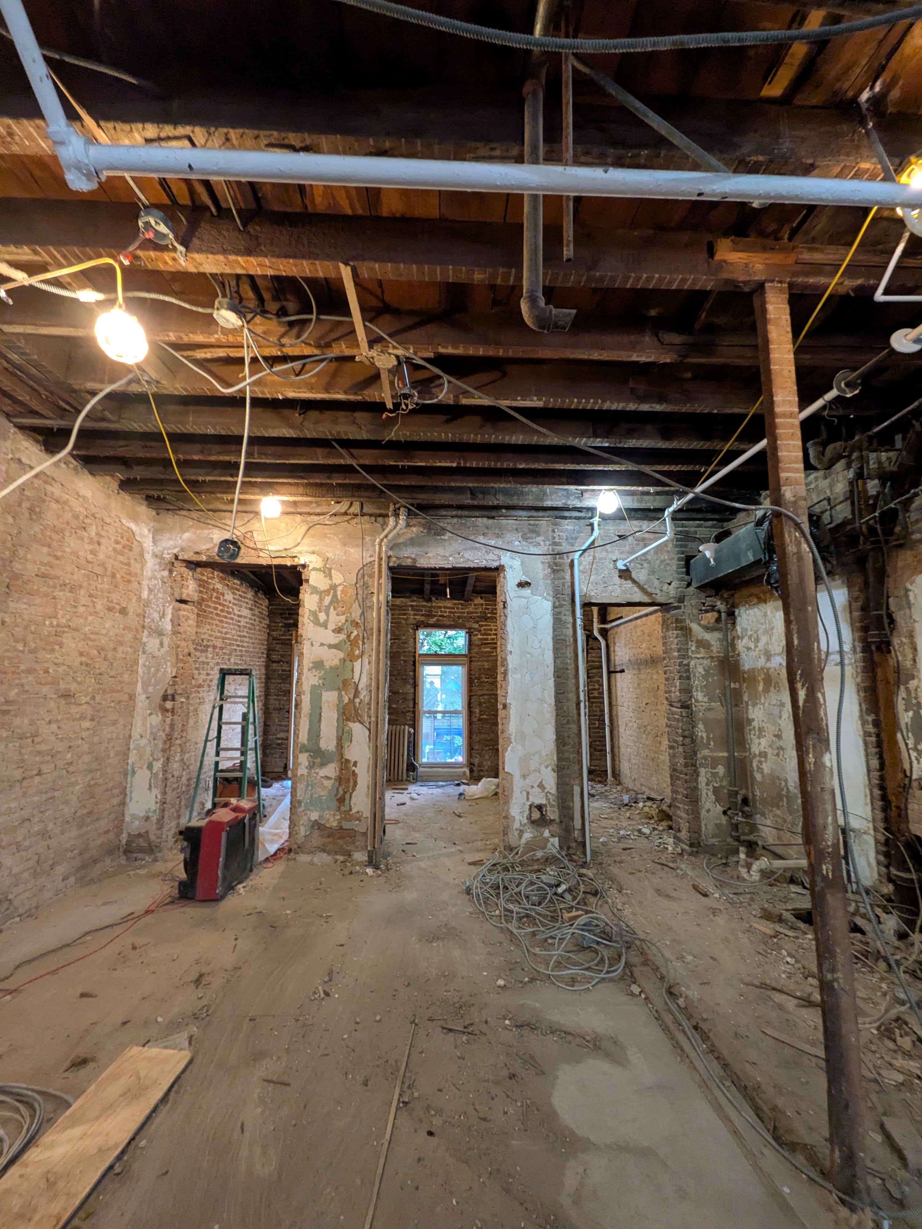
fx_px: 497
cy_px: 614
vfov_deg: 102.1
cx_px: 461
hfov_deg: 85.7
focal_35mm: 14
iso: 439
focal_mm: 1.85
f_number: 2.2
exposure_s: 1/30
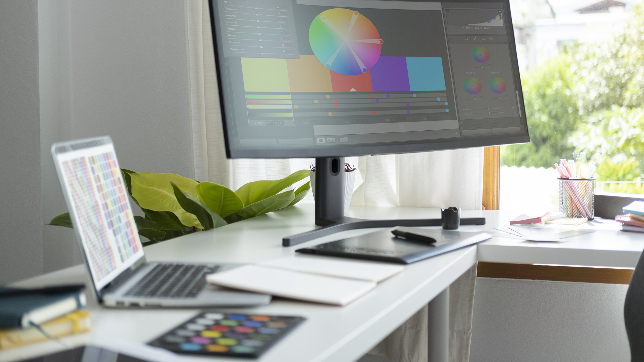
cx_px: 322
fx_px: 956
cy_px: 146
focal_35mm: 56
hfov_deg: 37.2
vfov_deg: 21.4
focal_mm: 35
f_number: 2
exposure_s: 1/640
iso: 200
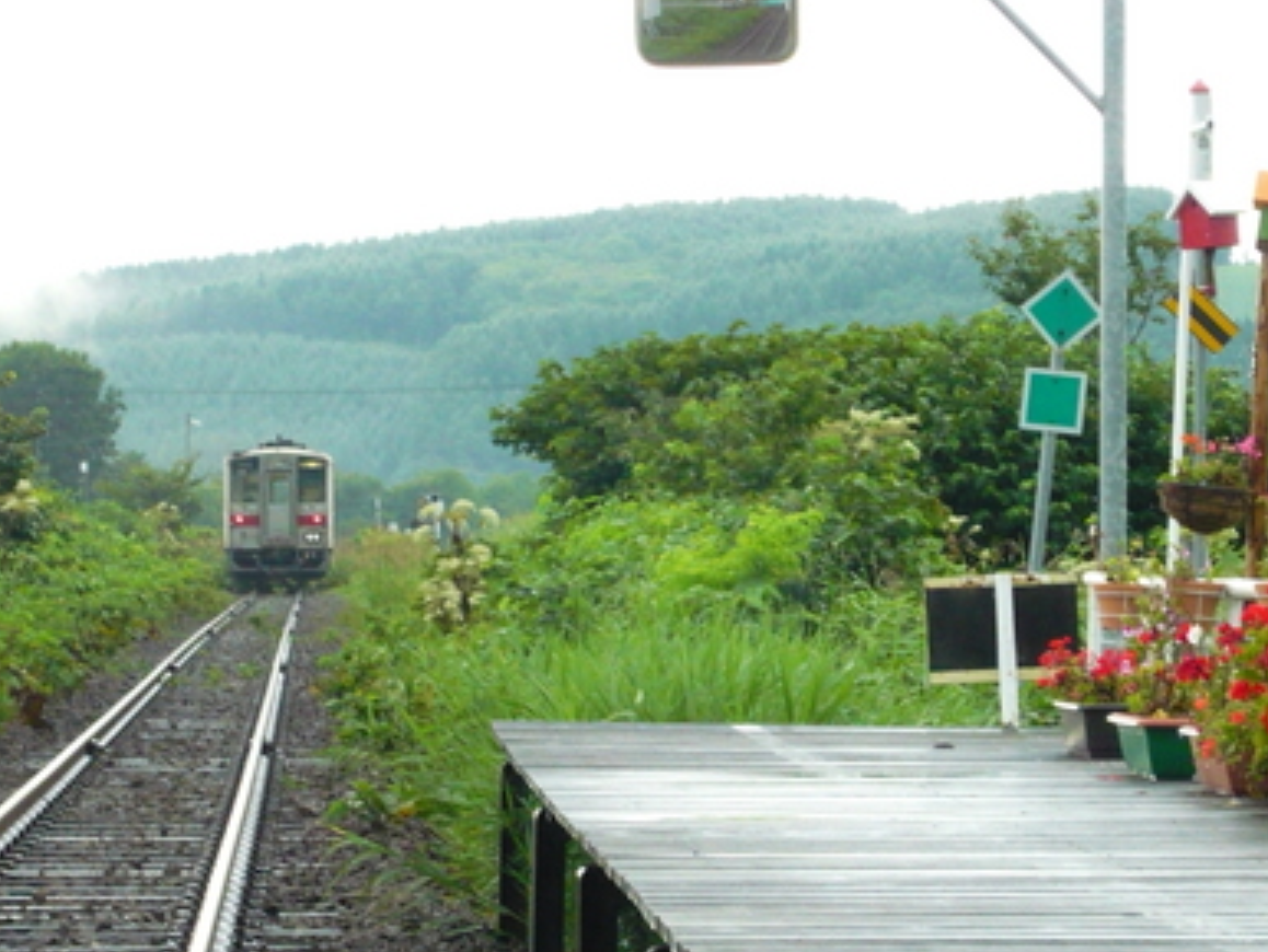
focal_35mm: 174
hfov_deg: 11.4
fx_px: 6378
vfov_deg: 8.5
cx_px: 664
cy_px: 484
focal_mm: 16.5
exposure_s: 1/40
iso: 400
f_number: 5.1
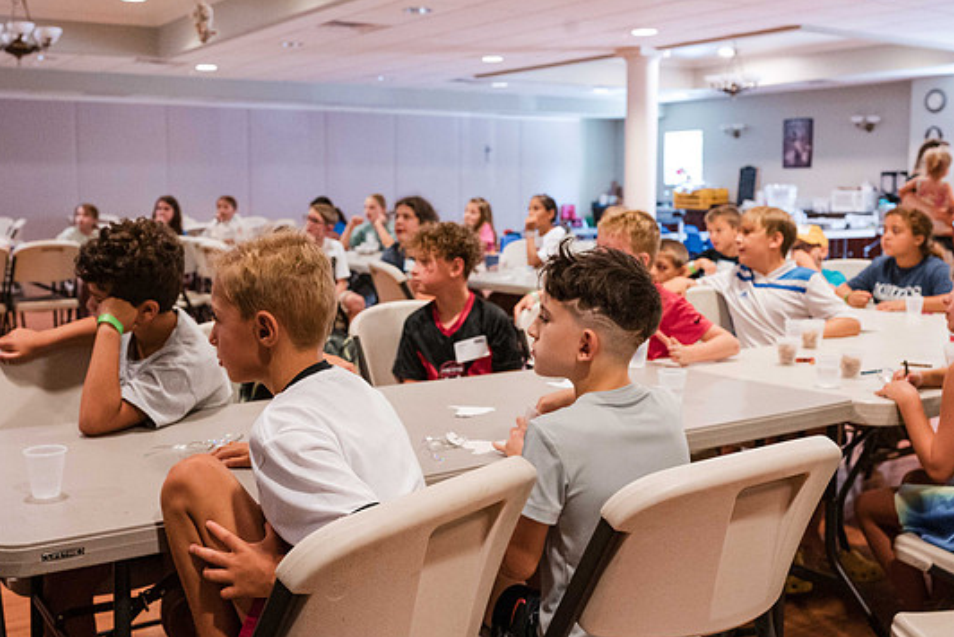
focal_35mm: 41
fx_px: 1087
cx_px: 437
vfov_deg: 32.6
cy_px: 283
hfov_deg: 47.3
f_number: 5.6
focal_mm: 35
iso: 6400
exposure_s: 1/125
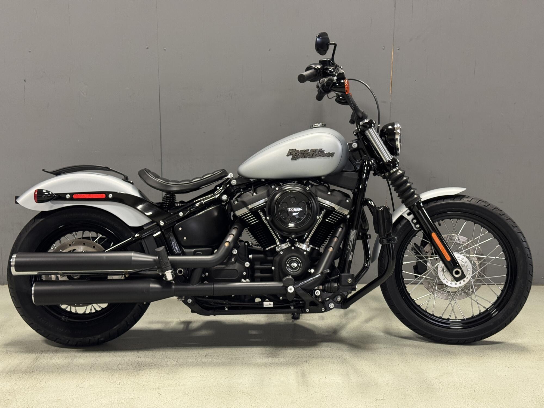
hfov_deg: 39.7
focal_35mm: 48
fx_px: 754
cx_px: 272
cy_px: 204
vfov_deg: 30.3
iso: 250
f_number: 1.78
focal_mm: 6.76
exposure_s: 1/60
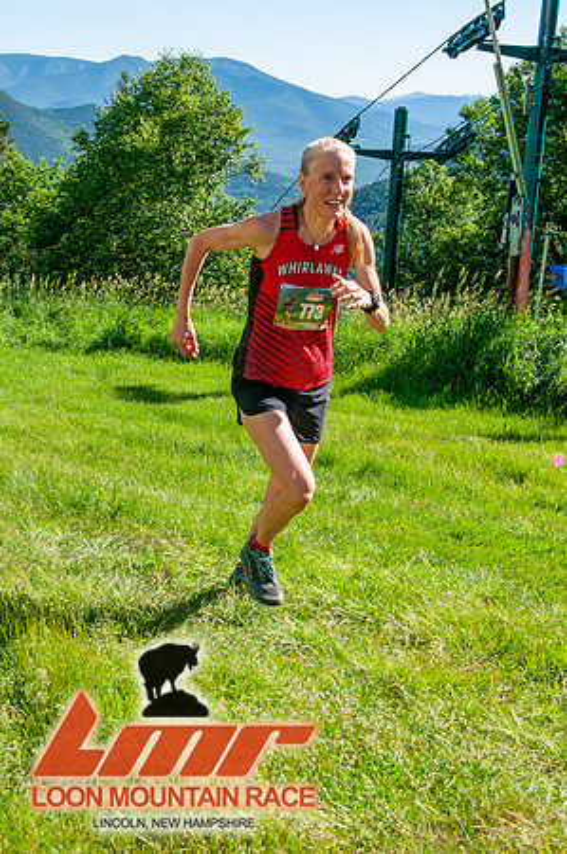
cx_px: 284
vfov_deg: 38.9
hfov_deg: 26.4
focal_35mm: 51
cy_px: 427
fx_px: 1208
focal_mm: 34
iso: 200
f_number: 8
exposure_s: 1/400
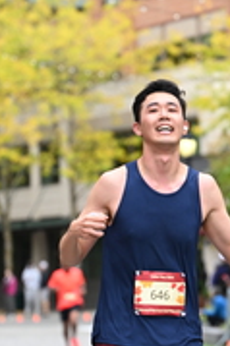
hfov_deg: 5.6
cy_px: 213
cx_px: 136
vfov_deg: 8.5
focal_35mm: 243
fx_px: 2333
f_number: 2.8
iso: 640
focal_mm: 79
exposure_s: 1/2000
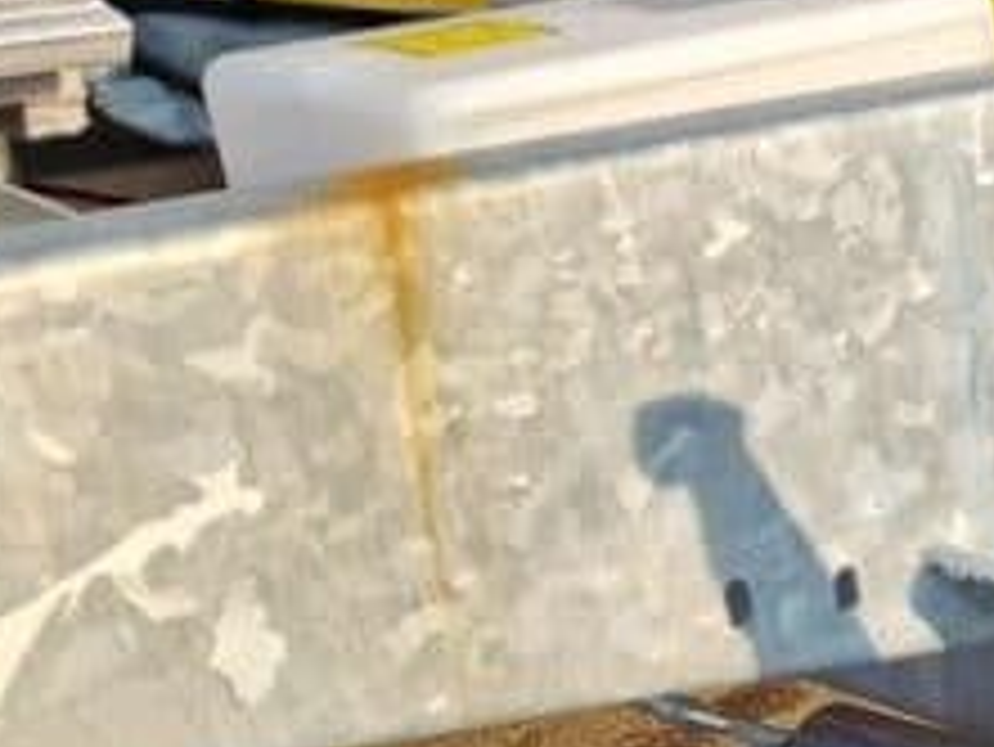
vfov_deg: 18.4
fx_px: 2298
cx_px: 1624
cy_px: 508
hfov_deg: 19.9
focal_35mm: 80
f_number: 1.8
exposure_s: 1/554
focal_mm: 5.4
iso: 50
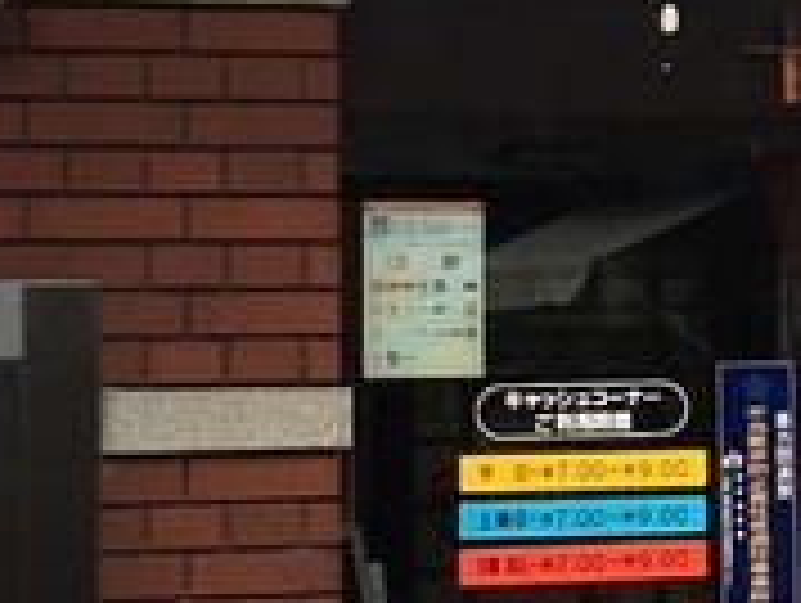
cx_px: 1076
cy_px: 36
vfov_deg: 7.6
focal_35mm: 195
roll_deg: +1.1
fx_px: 4518
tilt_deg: +6.6
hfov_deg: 9.9
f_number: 2.2
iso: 25
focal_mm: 4.15
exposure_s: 1/1099
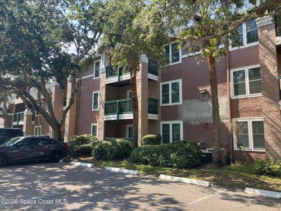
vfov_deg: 49.7
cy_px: 106
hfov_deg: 63.4
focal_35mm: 28
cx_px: 140
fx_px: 227
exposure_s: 1/392
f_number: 1.8
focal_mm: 3.99
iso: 32
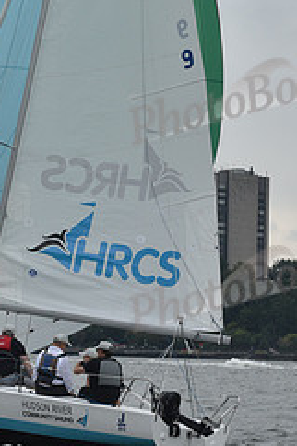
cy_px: 28
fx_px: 2082
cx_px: 34
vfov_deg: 12.1
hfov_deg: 8.1
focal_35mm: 168
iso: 400
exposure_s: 1/800
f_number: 11
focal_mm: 70
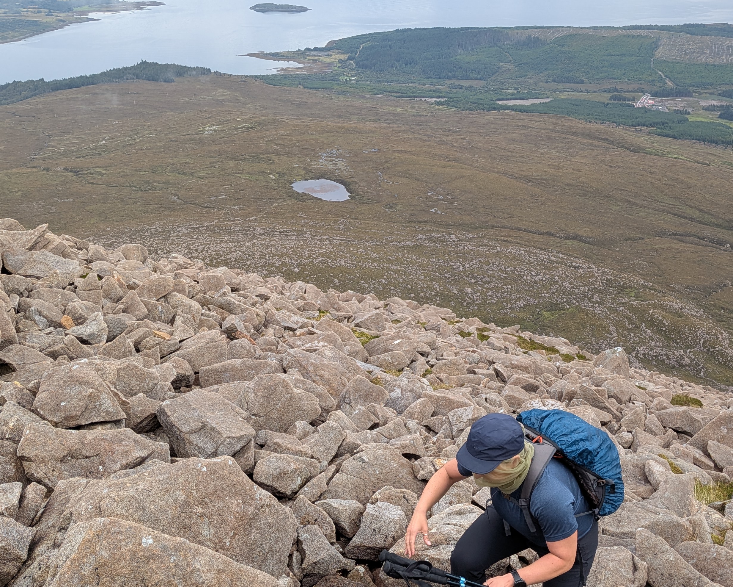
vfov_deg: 39.1
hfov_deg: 47.6
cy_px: 323
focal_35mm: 38
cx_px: 452
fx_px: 824
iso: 28
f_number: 1.7
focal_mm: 4.53
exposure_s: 1/549
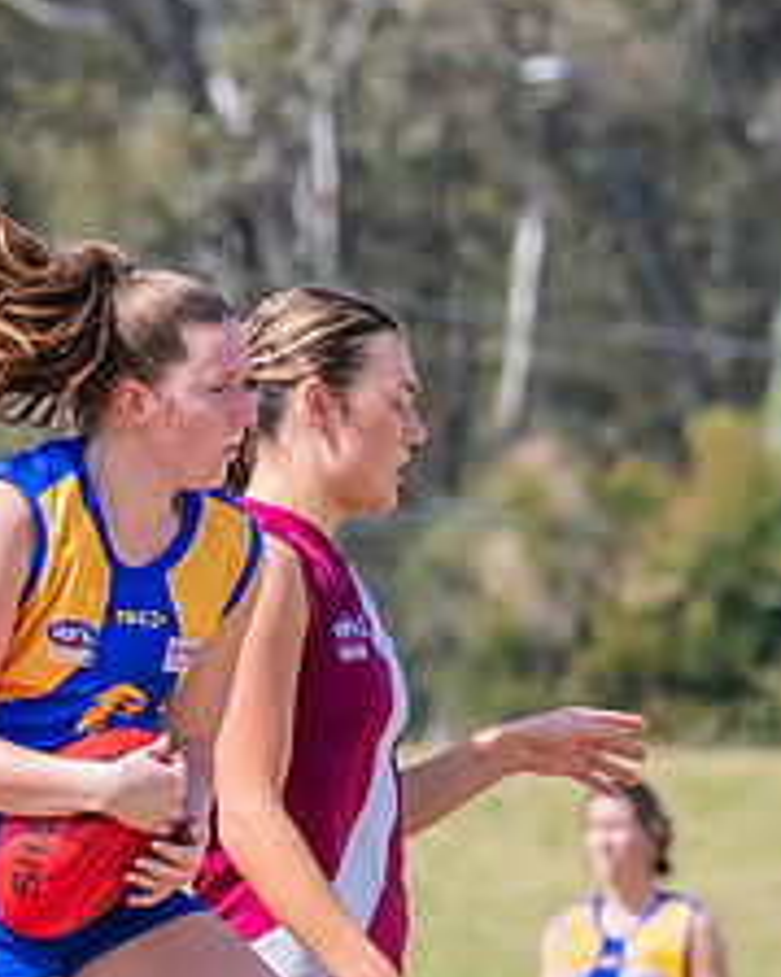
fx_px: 34580
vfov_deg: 1.6
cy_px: 699
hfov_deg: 1.3
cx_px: 440
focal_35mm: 1196
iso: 800
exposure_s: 1/1250
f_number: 10
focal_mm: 310
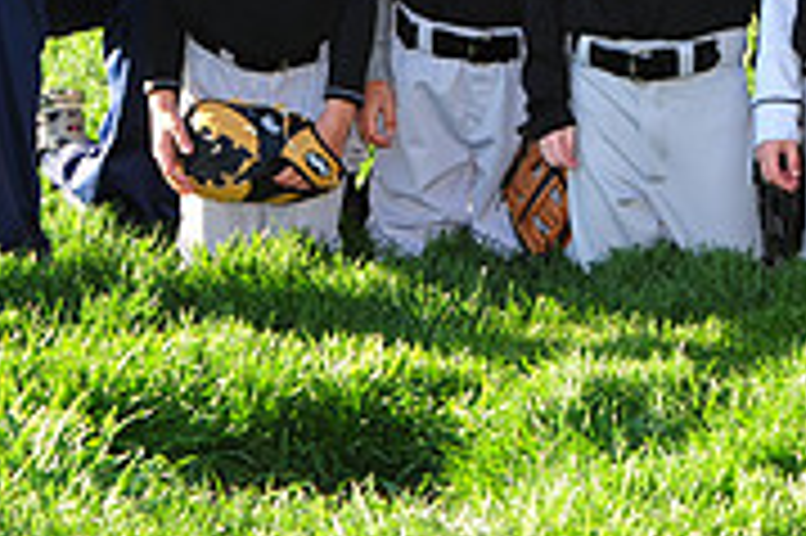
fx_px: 5793
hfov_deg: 7.9
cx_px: 937
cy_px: -315
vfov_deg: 5.2
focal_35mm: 259
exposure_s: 1/125
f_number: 7.1
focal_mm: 80
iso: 200
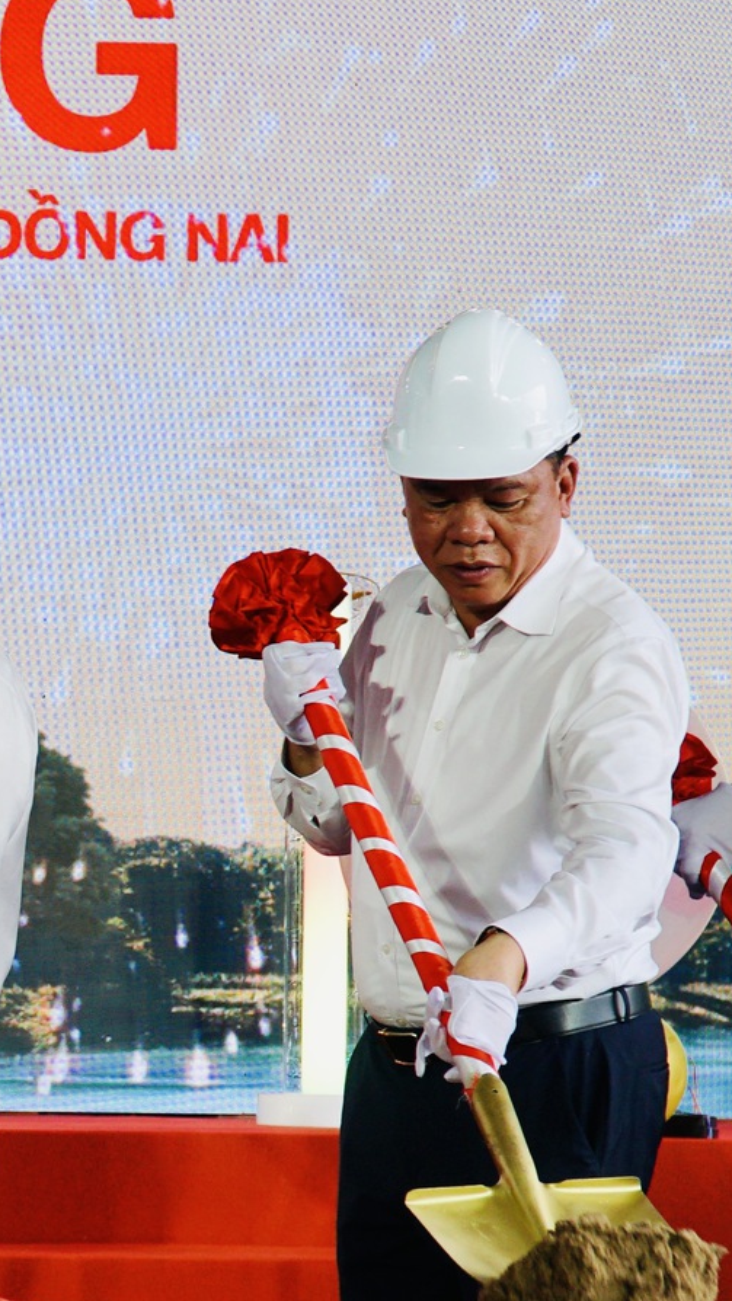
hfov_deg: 10.1
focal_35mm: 112
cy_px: 902
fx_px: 3881
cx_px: -637
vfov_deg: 19.0
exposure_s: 1/160
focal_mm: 25
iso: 200
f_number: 4
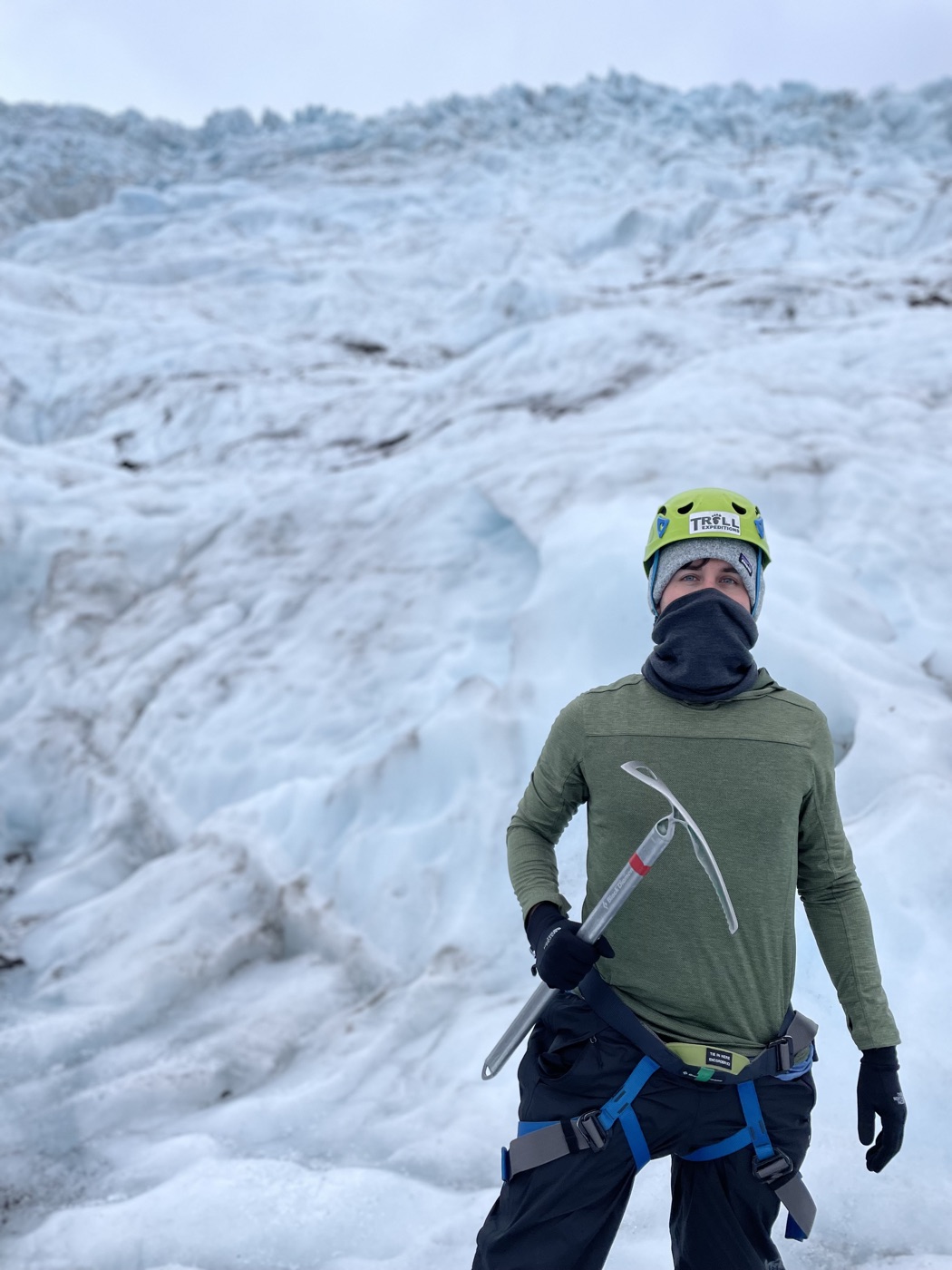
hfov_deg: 53.1
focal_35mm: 26
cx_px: 476
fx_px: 953
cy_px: 635
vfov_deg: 67.3
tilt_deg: -0.4
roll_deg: -0.9
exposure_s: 1/2092
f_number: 1.6
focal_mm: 4.2
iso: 50
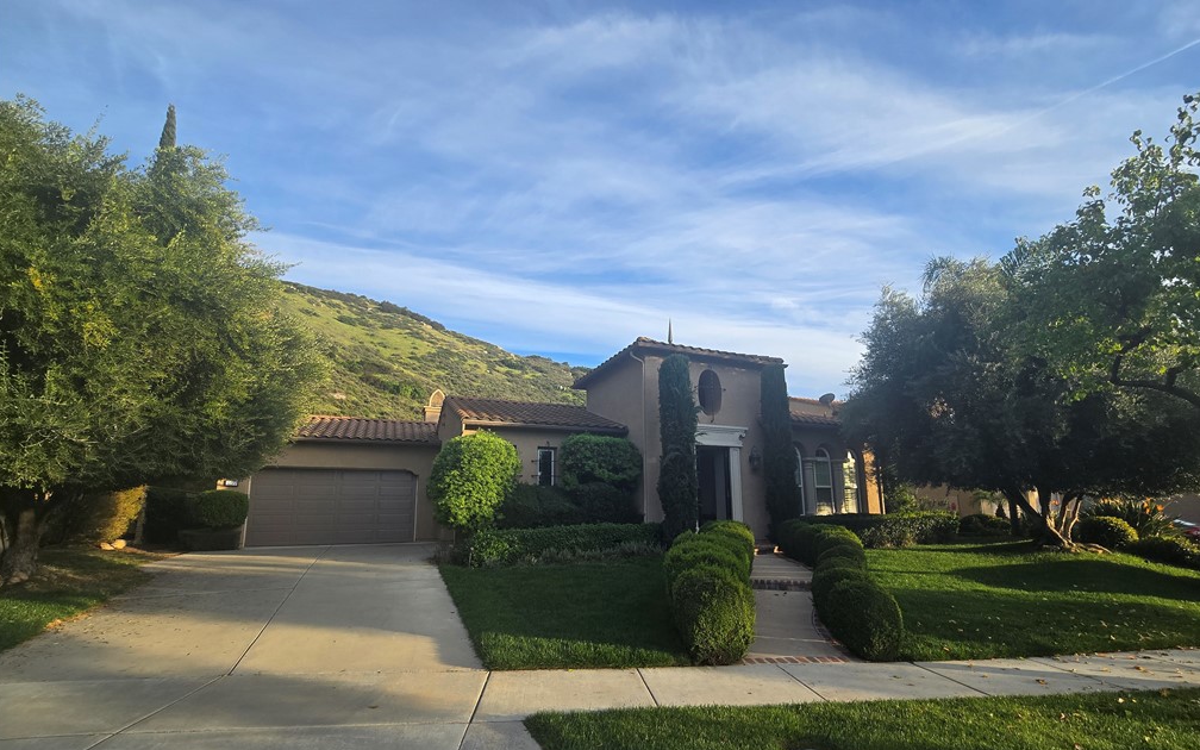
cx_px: 602
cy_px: 419
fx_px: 458
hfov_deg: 105.3
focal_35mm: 14
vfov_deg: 78.3
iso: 50
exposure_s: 1/629
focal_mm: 2.2
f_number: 2.2
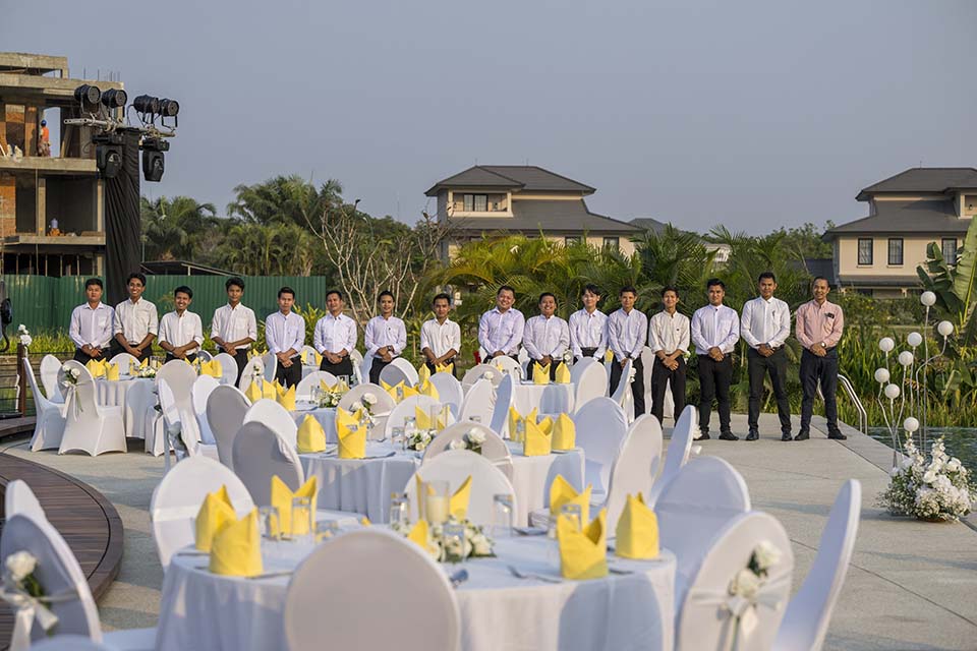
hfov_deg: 28.8
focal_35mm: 70
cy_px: 326
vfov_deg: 19.5
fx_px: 1900
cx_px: 488
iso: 110
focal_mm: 70
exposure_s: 1/1600
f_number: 4
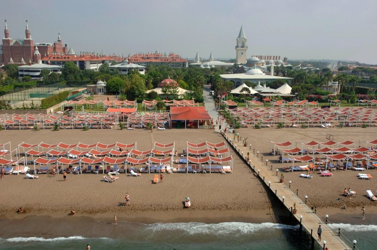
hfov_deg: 51.3
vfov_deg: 35.4
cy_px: 125
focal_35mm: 38
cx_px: 188
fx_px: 392
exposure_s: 1/640
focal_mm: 25
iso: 200
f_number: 8
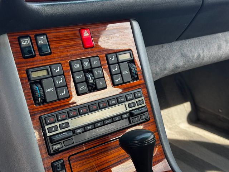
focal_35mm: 48
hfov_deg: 39.7
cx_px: 114
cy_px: 86
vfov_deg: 30.3
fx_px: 318
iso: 50
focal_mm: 6.76
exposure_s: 1/214
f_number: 1.78
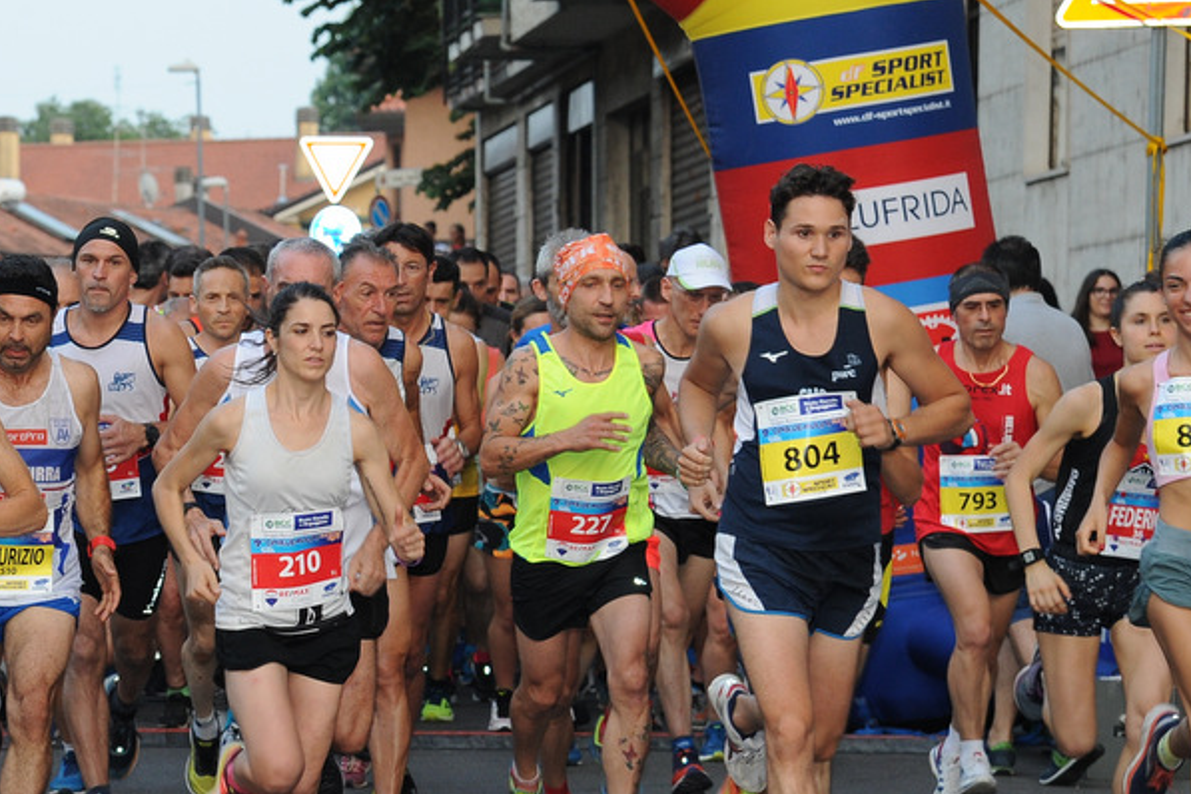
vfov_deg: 7.8
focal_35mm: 175
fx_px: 5789
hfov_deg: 11.7
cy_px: 522
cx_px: 237
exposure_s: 1/250
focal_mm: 95
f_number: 5.6
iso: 1250
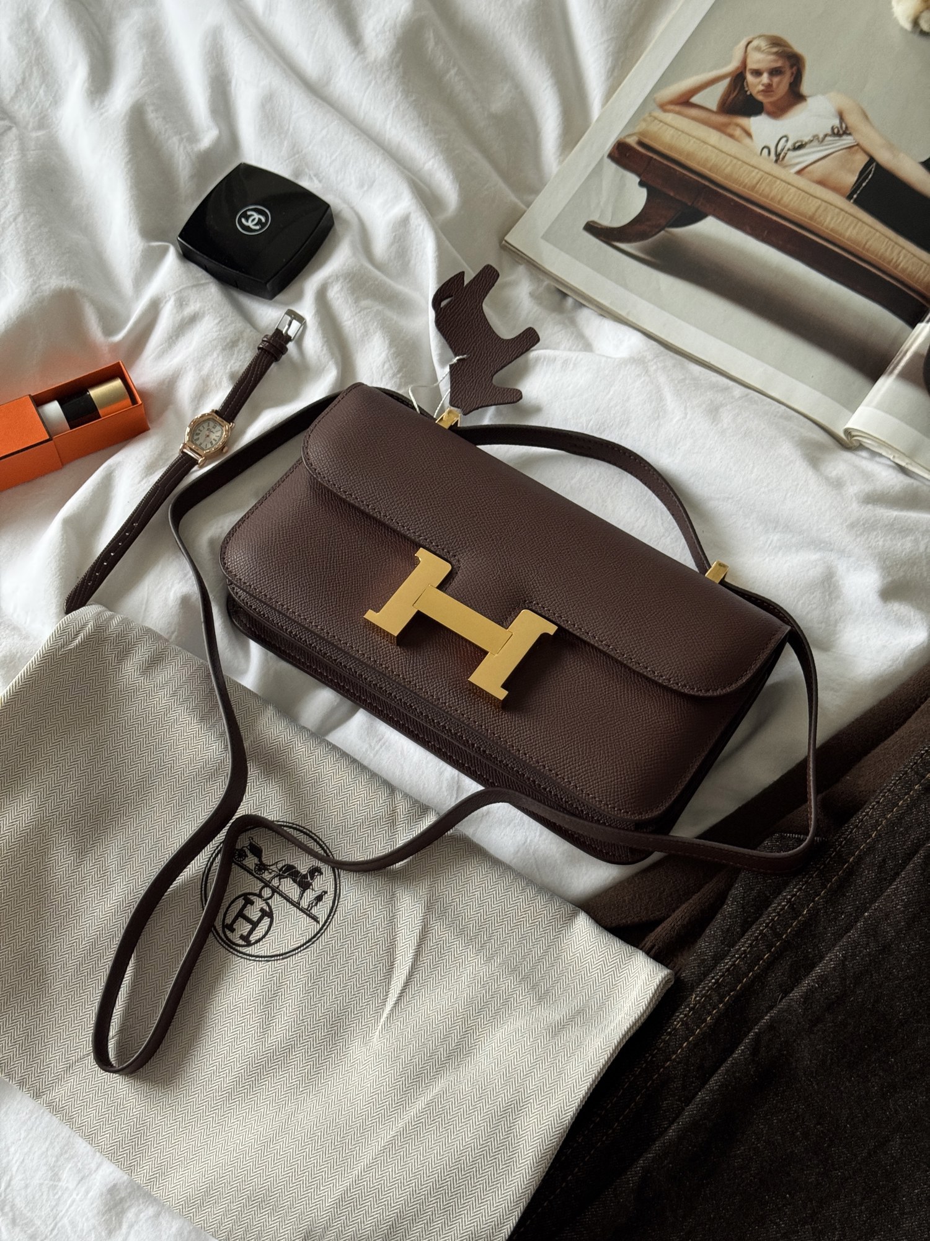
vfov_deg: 39.7
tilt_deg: -68.8
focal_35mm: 48
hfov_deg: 30.3
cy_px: 620
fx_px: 1719
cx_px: 465
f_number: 1.78
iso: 200
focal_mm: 6.76
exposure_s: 1/60
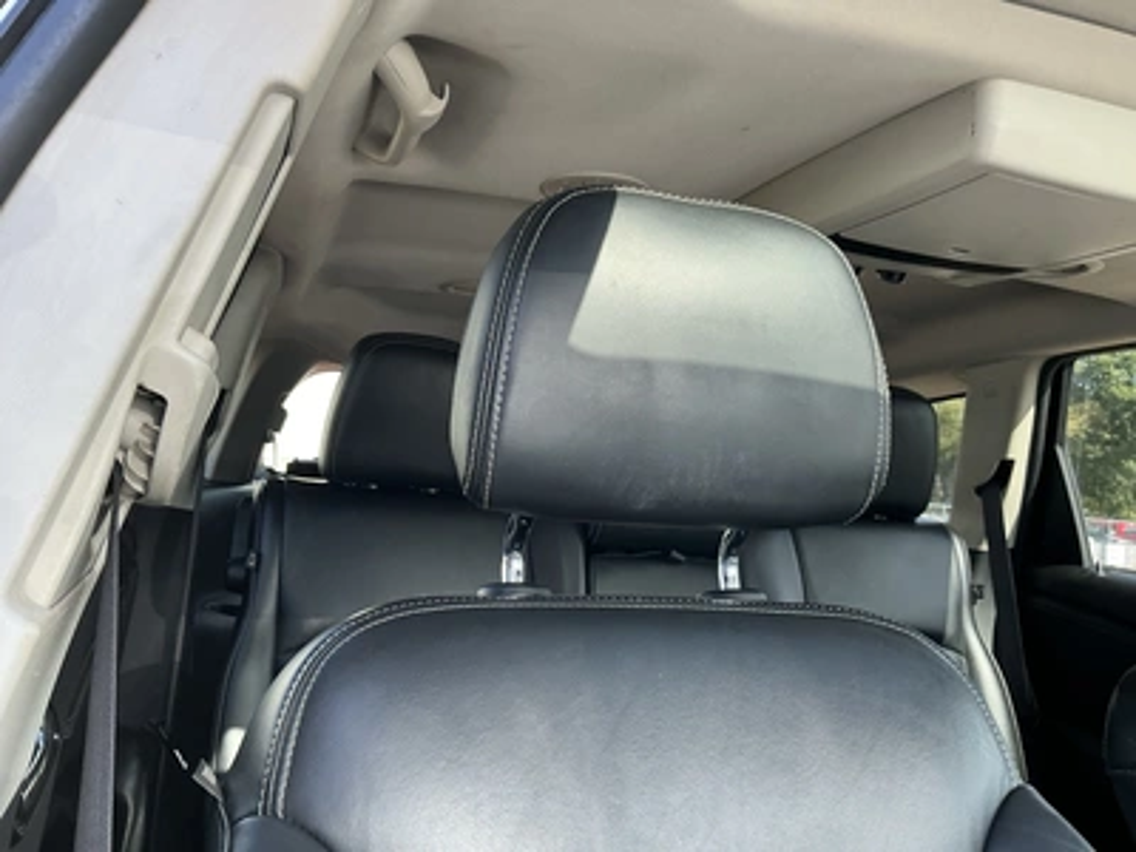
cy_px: 426
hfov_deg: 63.4
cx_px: 568
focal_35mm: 28
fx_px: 919
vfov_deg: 49.7
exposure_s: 1/122
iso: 32
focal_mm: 3
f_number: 1.8
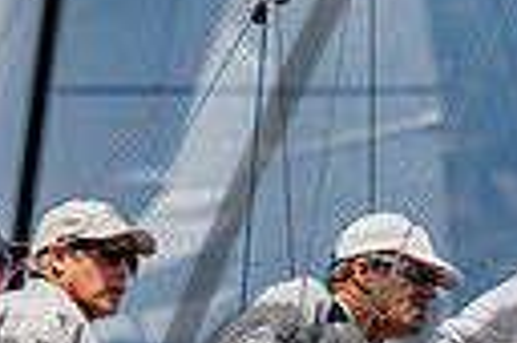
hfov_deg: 1.1
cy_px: 627
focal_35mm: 1937
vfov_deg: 0.7
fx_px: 27782
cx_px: 129
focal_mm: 290
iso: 400
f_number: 6.3
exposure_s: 1/2000
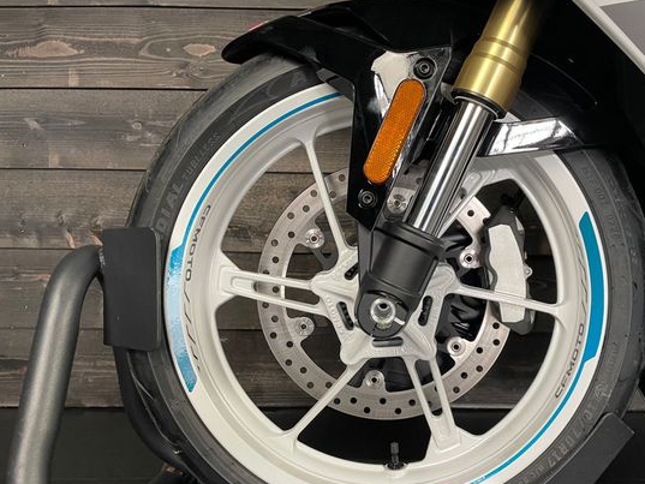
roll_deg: -0.2
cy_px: 285
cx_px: 374
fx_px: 578
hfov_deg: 58.1
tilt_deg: -2.1
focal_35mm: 31
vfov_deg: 45.3
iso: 100
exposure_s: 1/50
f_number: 1.6
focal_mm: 4.2
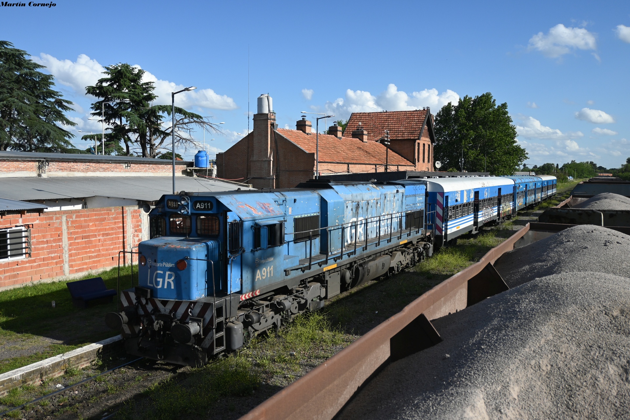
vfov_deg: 40.8
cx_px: 315
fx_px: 564
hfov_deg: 58.3
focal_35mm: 32
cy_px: 210
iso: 100
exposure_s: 1/1250
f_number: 4
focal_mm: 21.5
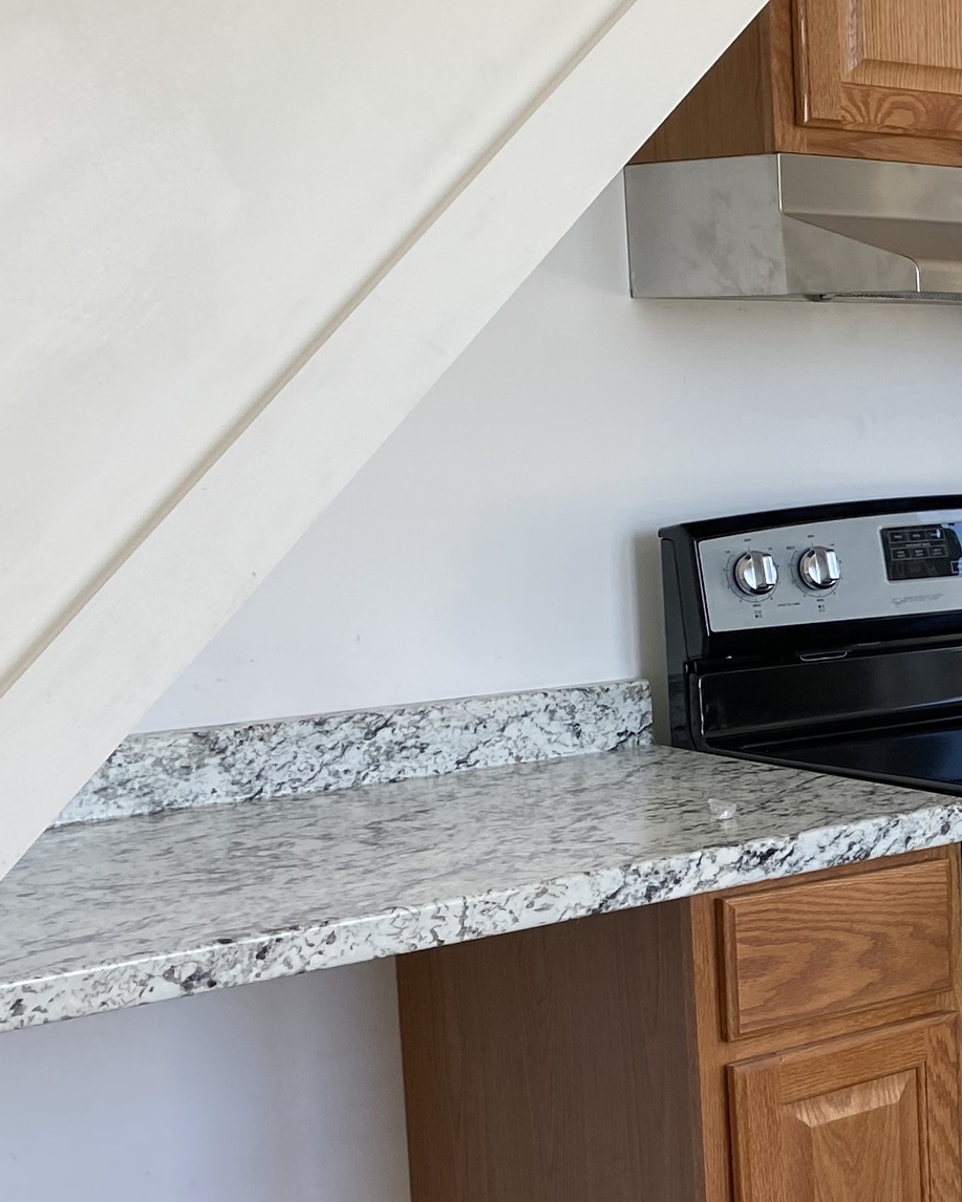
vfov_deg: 27.8
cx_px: 1603
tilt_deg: -7.0
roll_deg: -0.2
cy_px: 727
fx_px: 2420
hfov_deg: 18.7
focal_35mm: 68
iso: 32
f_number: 1.8
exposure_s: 1/126
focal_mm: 4.25
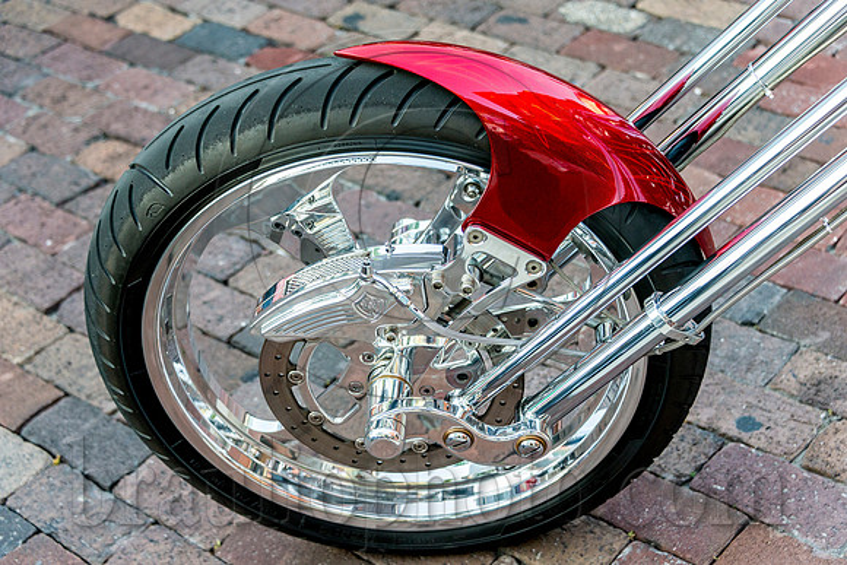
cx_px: 424
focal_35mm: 65
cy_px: 282
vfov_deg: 20.9
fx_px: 1530
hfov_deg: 31.0
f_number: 4.8
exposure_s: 1/400
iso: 800
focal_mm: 65
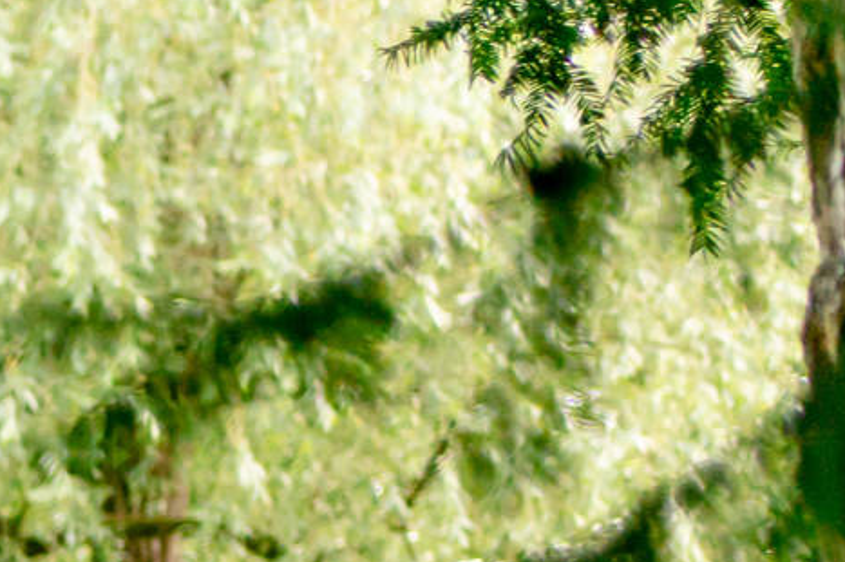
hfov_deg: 7.9
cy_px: 1470
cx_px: -1460
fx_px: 5490
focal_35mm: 234
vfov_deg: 5.6
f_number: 1.8
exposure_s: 1/500
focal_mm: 35
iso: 320
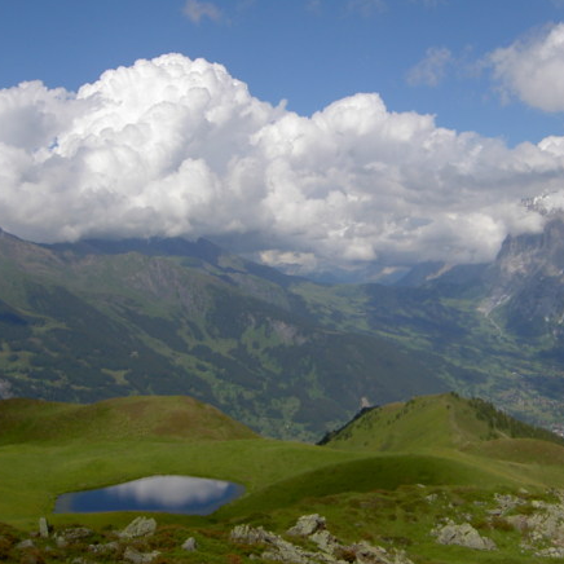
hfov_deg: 33.9
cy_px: 223
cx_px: 349
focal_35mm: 50
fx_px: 922
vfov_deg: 33.9
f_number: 4.7
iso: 50
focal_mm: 5.6
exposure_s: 1/800
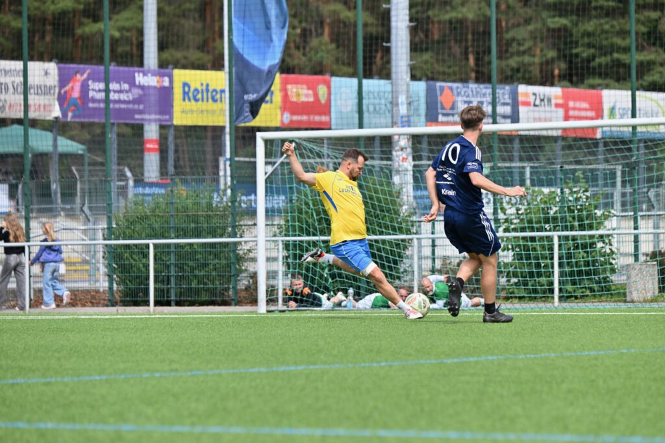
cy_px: 222
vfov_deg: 6.0
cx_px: 332
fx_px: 4249
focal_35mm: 230
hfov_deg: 8.9
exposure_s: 1/1600
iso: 320
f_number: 5.3
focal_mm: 230
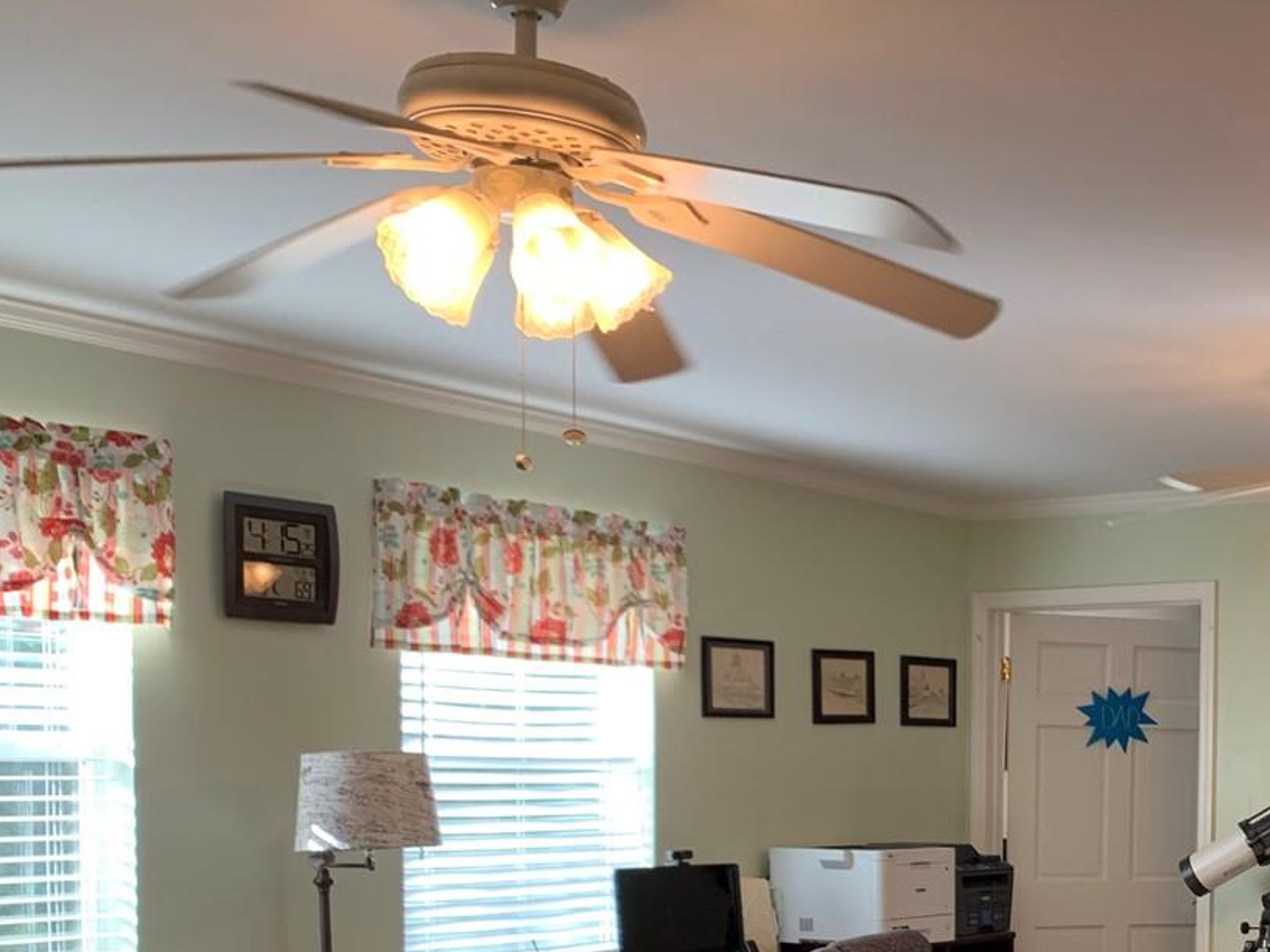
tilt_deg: -3.6
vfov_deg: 27.2
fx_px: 1871
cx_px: 1097
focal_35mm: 51
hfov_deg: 35.7
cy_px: 918
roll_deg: -0.4
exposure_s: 1/60
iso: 50
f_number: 1.8
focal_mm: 4.25
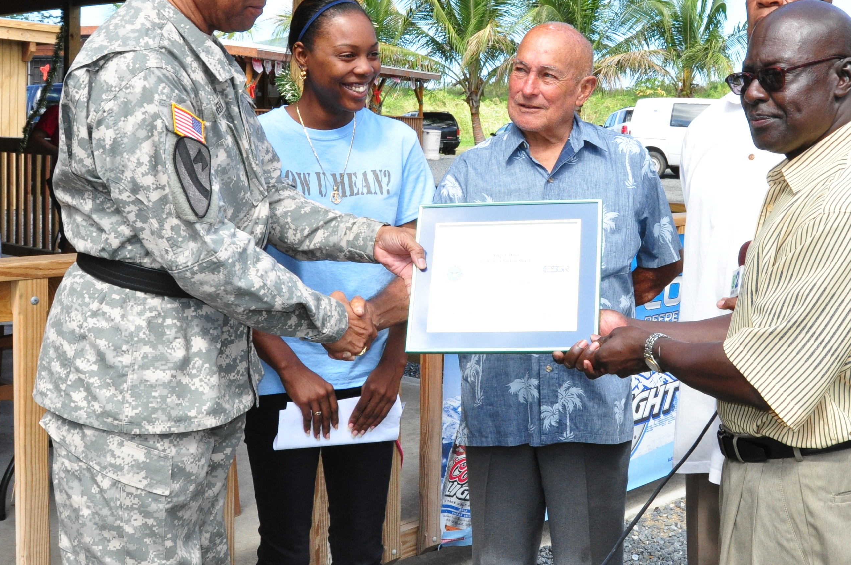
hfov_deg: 39.1
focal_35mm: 50
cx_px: 580
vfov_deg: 26.7
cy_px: 180
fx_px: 1181
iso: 800
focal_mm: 20
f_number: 11
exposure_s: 1/200
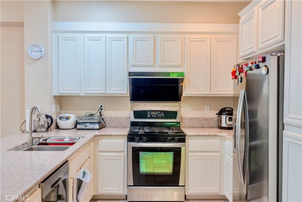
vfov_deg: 41.7
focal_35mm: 32
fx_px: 264
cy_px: 101
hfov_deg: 59.5
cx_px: 151
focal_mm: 31.5
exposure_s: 1/100
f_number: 8
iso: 800
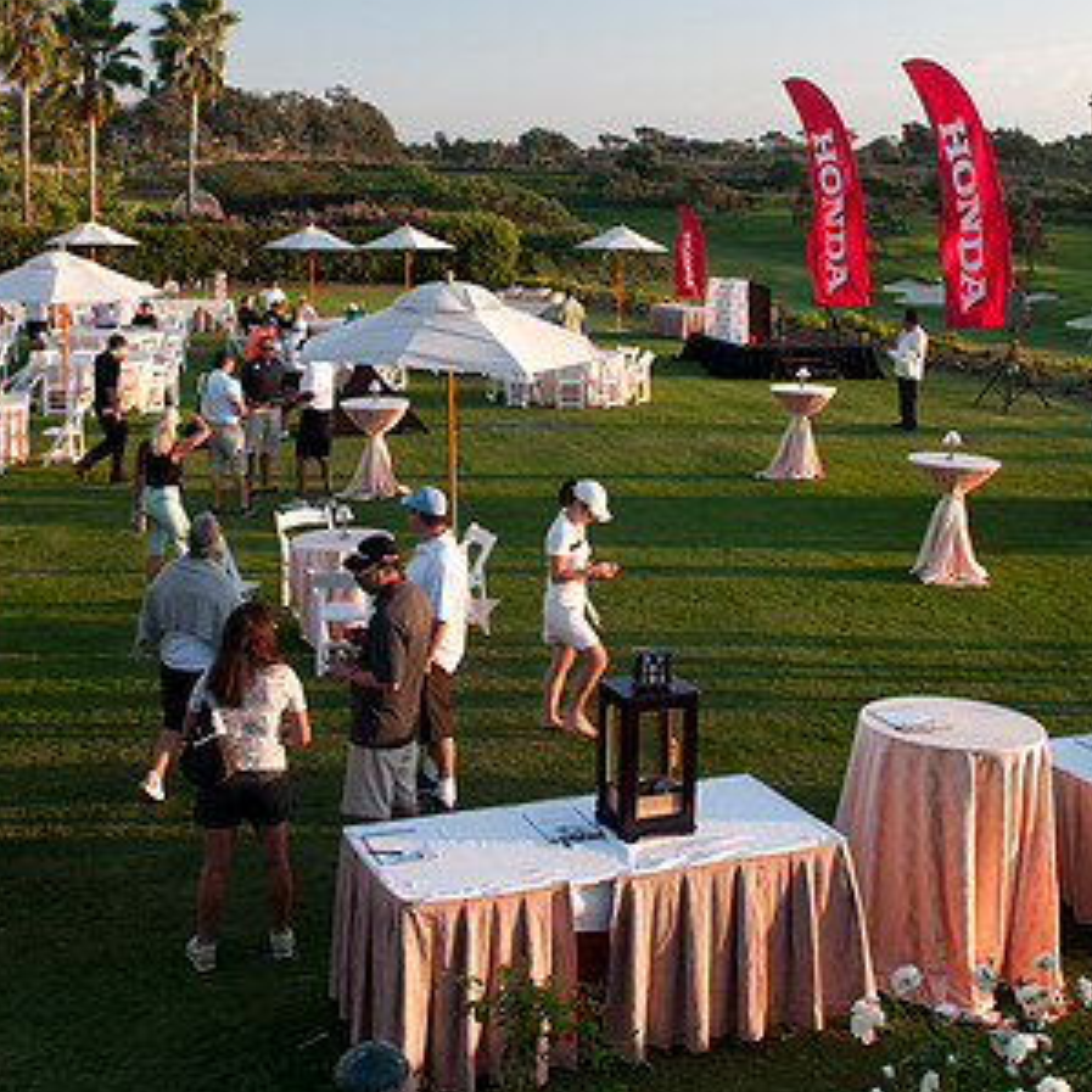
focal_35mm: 42
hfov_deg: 40.0
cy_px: 411
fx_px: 1499
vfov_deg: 39.8
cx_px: 486
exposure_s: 1/80
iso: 360
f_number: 7.1
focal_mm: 17
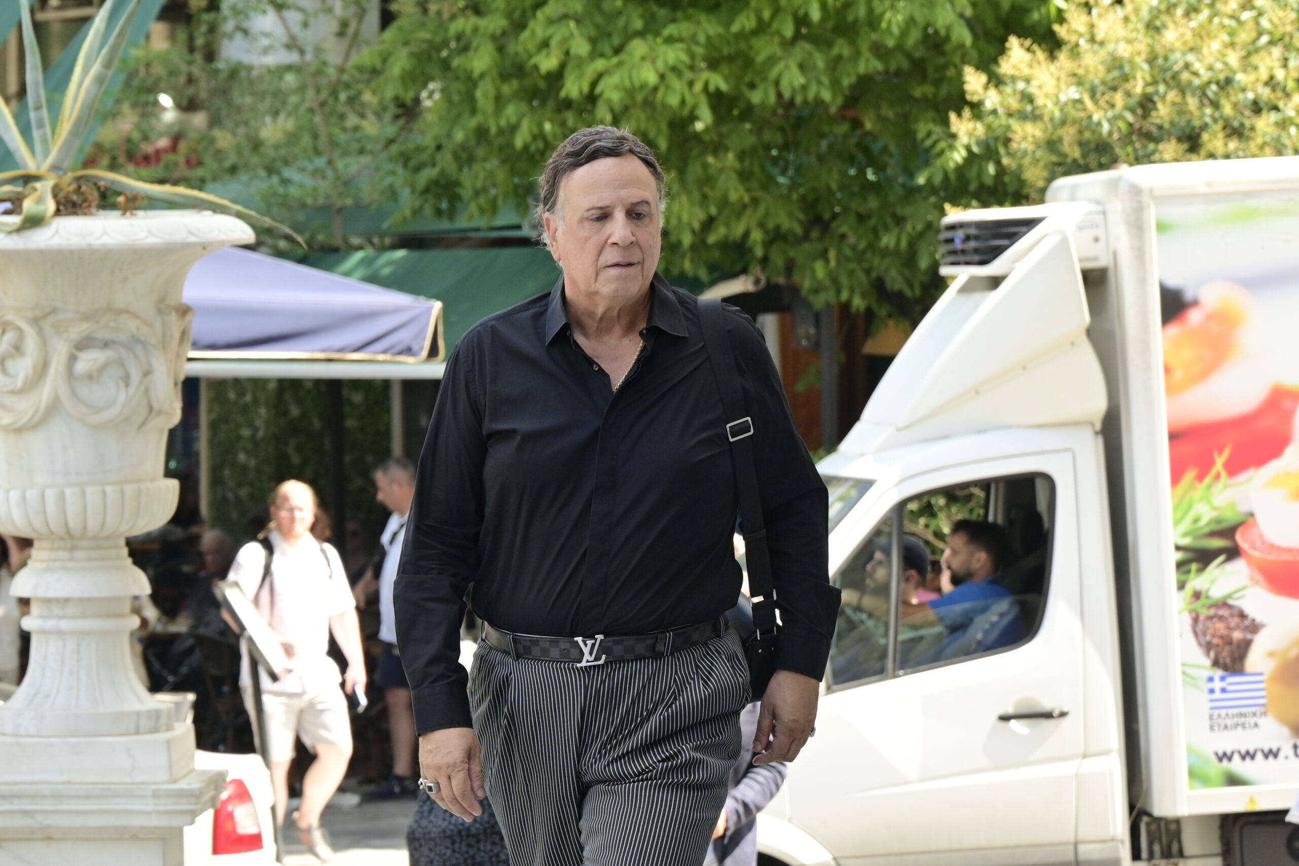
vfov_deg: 7.6
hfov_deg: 11.4
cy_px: 433
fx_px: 6495
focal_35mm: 180
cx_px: 650
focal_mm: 120
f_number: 9
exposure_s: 1/250
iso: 640
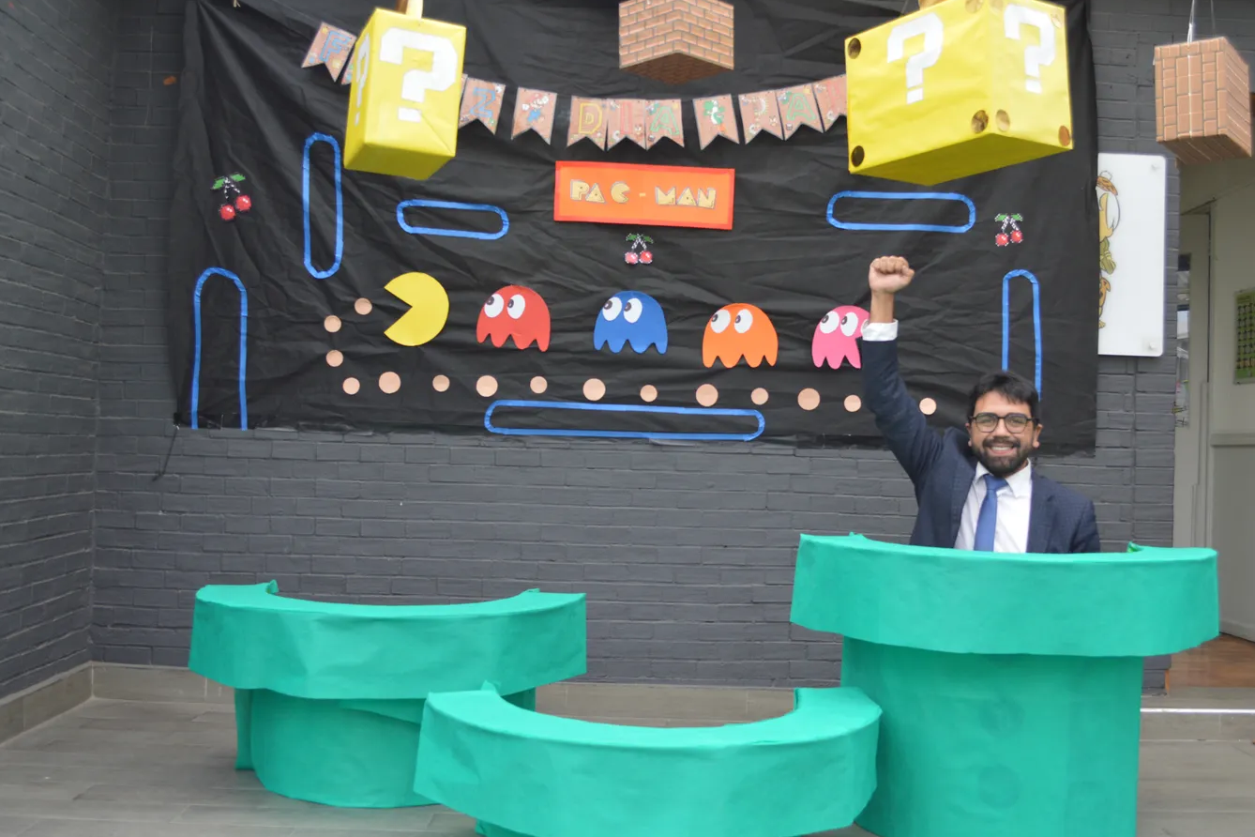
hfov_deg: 54.4
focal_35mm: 35
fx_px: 1220
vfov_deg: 37.9
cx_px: 651
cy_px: 423
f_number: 4.5
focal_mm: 22
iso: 400
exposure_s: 1/80
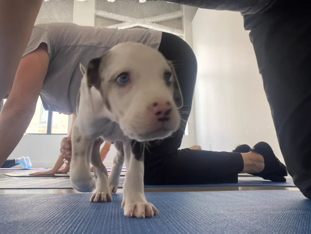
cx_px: 143
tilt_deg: +12.1
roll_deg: +0.1
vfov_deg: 46.8
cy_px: 111
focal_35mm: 30
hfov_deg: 59.9
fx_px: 270
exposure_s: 1/60
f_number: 1.8
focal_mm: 4.25
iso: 64
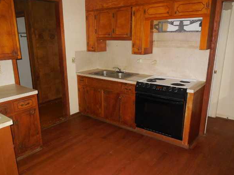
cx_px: 112
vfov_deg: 51.3
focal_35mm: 27
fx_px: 182
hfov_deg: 65.3
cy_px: 91
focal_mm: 4.5
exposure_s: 1/25
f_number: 3.1
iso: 640
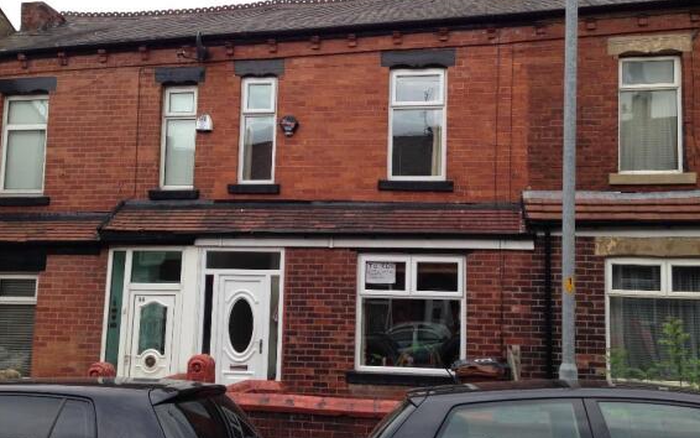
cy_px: 238
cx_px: 358
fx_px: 687
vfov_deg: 35.3
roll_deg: -2.4
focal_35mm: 36
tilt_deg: +4.8
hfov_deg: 54.0
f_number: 2.4
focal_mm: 4.12
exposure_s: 1/151
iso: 50
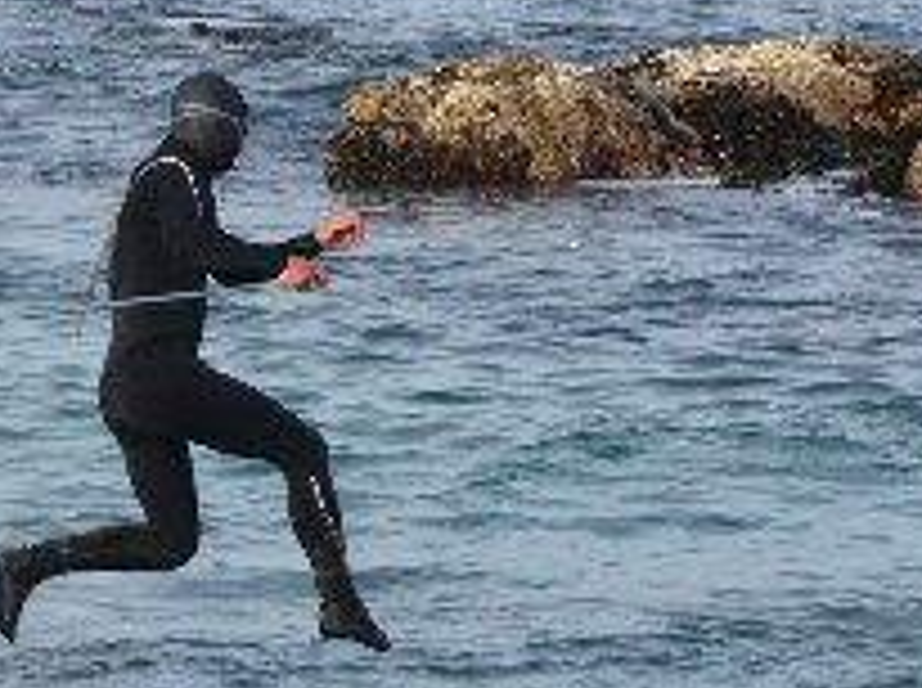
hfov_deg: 6.4
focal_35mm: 311
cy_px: 391
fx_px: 8269
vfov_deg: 4.8
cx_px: 301
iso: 100
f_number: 5
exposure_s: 1/320
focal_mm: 17.4
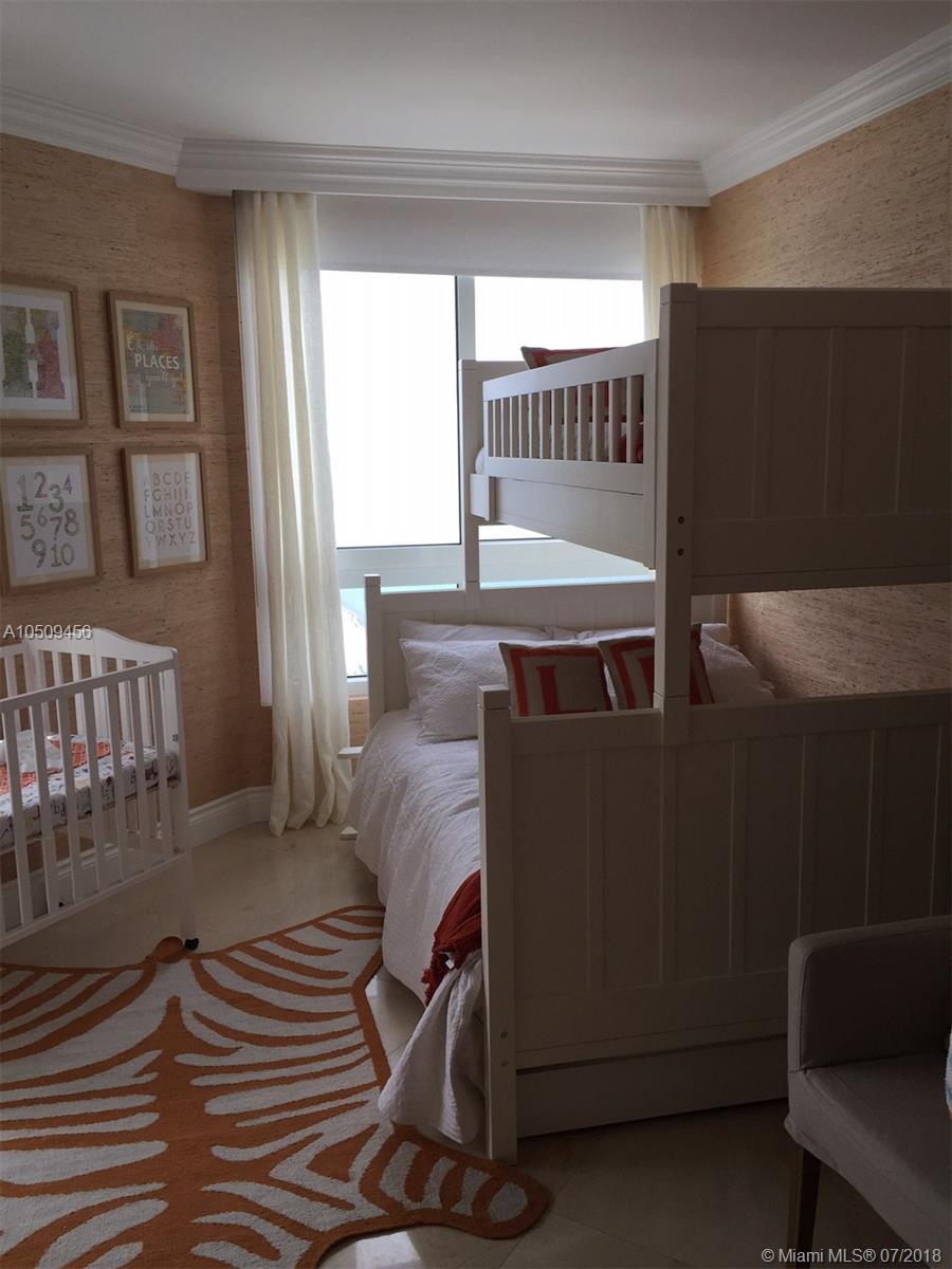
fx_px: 1063
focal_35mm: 29
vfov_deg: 61.7
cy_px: 634
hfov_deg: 48.2
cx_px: 476
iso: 32
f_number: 2.2
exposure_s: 1/120
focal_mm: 4.15
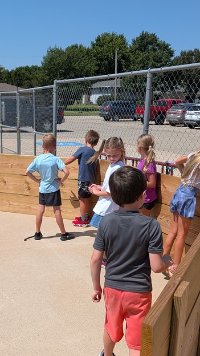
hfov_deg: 27.6
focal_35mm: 43
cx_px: 74
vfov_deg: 46.7
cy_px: 233
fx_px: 405
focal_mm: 6.9
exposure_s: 1/1645
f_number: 1.68
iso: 22
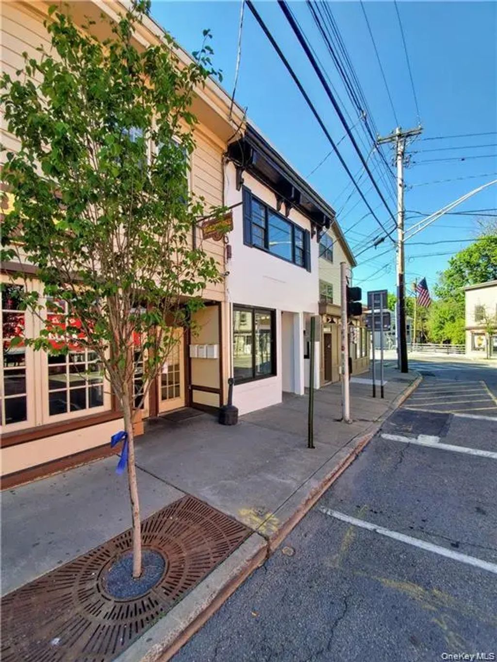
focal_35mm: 13
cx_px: 248
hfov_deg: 89.9
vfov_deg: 106.2
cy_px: 331
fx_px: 249
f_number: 2.2
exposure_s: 1/302
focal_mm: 1.8
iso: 50
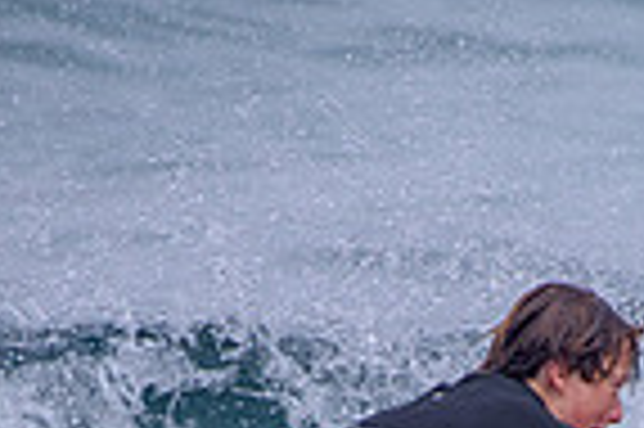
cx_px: 623
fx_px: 44563
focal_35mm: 2494
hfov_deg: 0.8
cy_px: 728
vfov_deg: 0.5
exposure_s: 1/2000
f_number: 5.6
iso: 160
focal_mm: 500
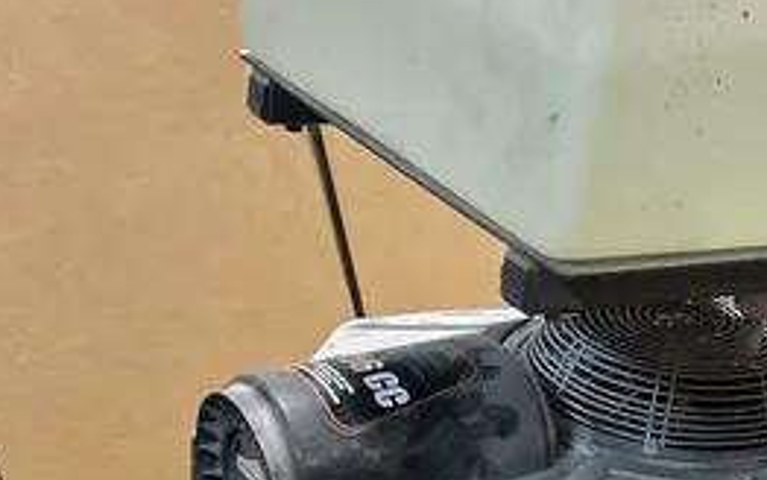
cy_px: 534
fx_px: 1610
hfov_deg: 26.1
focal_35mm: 77
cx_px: 650
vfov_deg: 16.4
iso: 250
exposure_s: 1/60
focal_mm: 5.7
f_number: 1.5
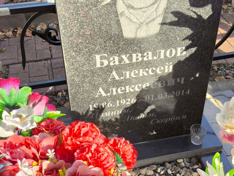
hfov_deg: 38.2
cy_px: 88
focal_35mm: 50
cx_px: 117
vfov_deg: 29.1
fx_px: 338
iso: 50
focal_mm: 4.71
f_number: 1.7
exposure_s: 1/334
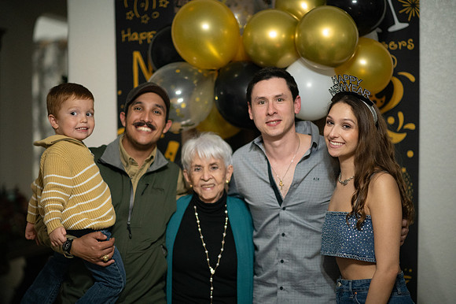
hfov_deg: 23.9
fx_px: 1076
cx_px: 228
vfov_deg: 16.1
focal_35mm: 85
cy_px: 152
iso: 5600
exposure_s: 1/640
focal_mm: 85
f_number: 1.4
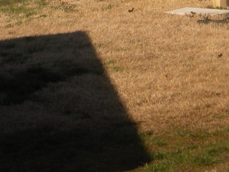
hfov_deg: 10.7
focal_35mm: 184
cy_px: -110
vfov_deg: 7.9
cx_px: 232
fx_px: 1217
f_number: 8.2
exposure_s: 1/600
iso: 110
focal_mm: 10.1
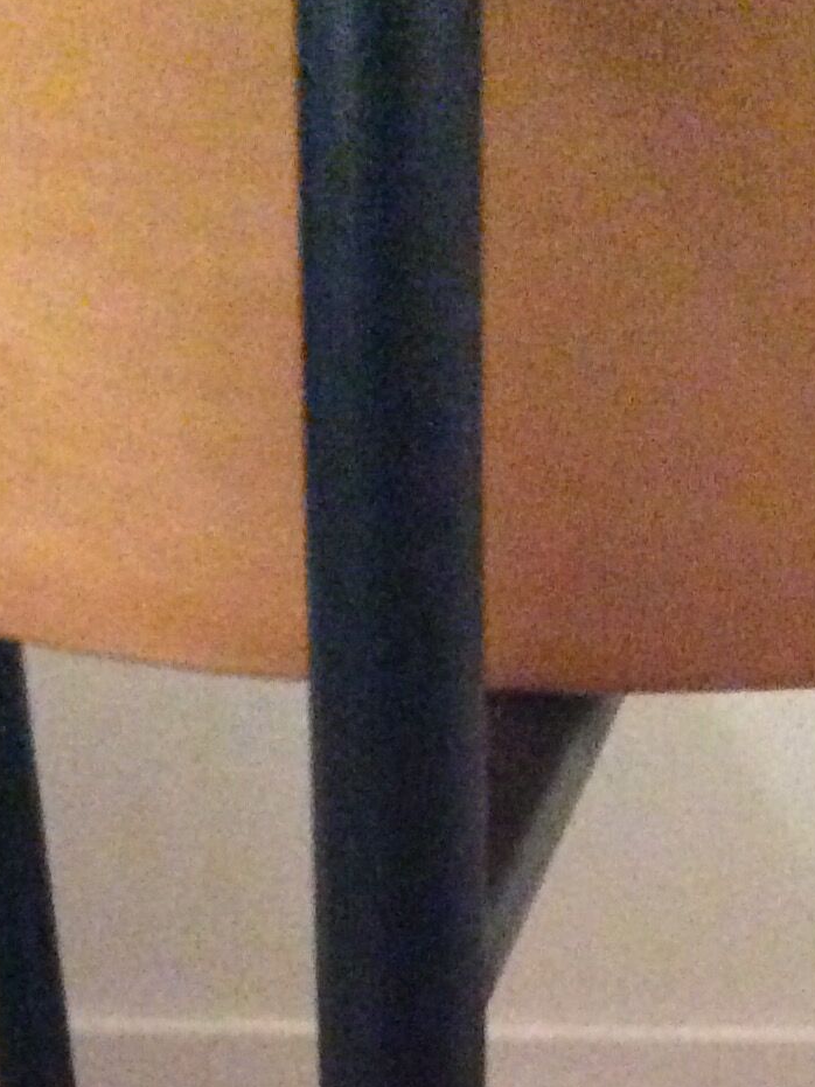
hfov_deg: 16.5
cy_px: 1483
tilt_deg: -29.3
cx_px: 653
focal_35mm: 89
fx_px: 2795
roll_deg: +1.3
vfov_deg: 19.9
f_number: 2.4
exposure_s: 1/17
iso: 800
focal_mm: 3.3
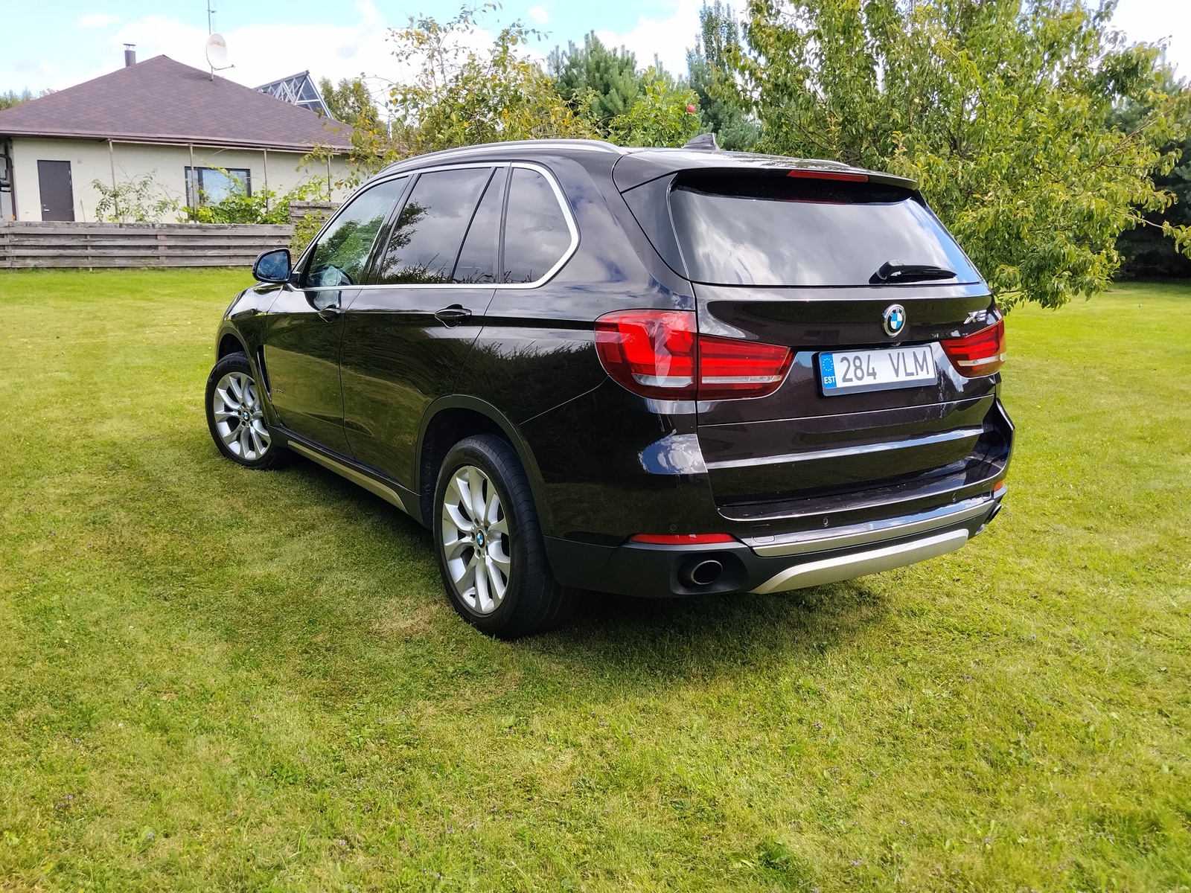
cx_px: 596
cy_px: 446
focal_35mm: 29
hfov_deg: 61.7
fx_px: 998
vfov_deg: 48.2
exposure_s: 1/515
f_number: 1.8
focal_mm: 4.22
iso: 50
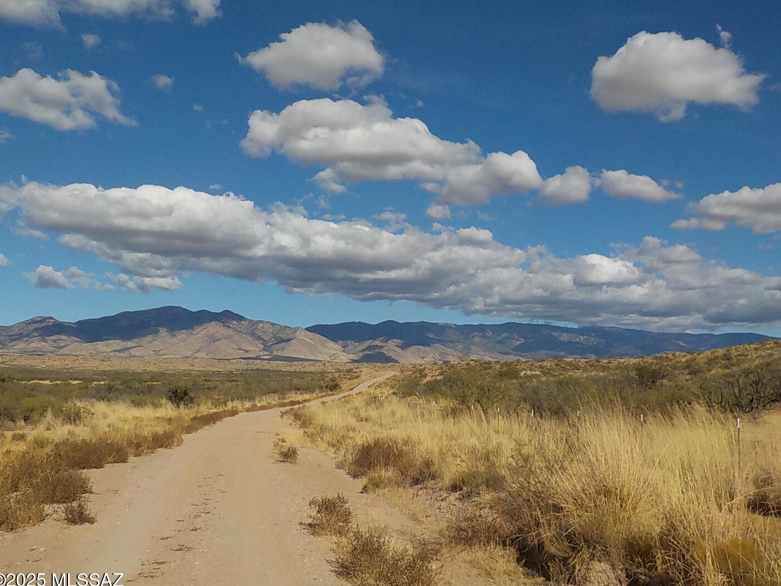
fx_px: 767
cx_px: 431
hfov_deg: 53.9
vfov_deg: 41.8
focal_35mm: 34
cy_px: 278
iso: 125
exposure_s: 1/800
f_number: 6.6
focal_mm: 4.1
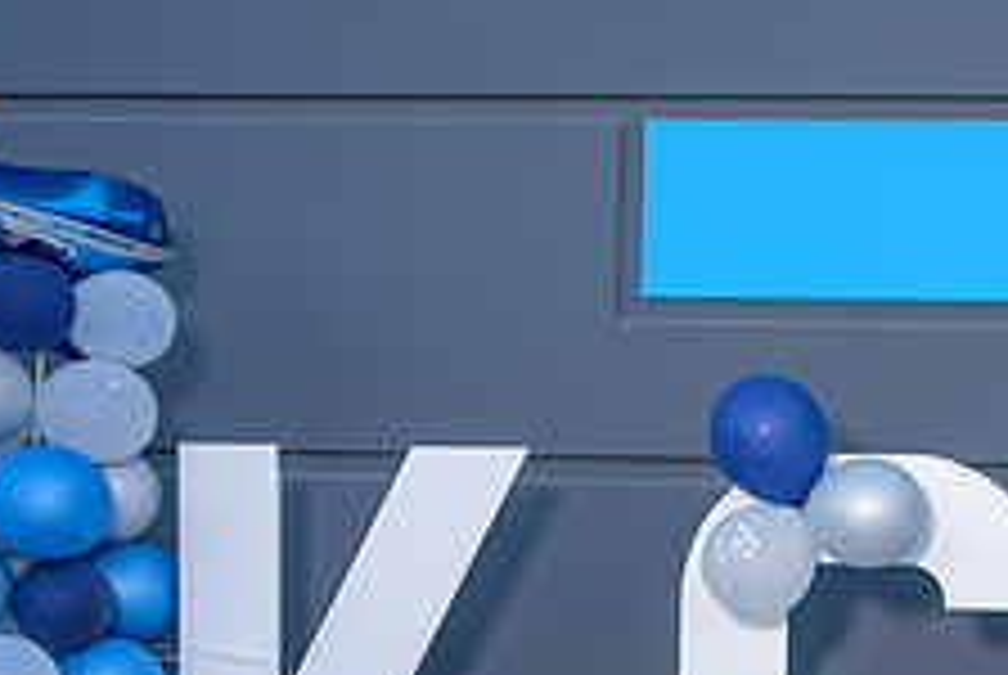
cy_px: 620
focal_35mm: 78
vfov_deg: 17.3
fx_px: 2187
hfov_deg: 23.8
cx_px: 1186
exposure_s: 1/250
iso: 100
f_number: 4
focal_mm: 28
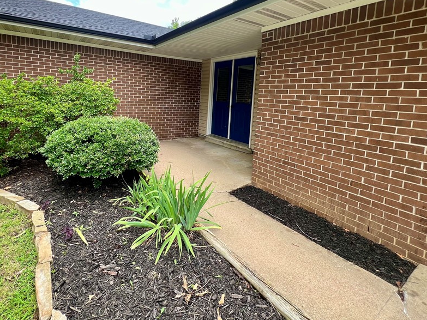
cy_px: 116
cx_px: 190
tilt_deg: -5.1
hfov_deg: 90.7
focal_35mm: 17
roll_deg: -2.3
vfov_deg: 73.2
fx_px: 210
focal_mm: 1.57
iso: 32
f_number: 1.8
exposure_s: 1/253
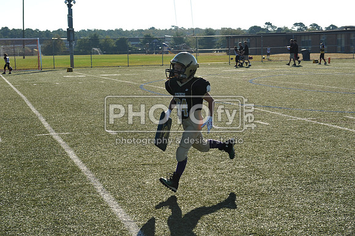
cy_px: 118
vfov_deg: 19.4
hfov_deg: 28.9
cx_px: 178
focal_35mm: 70
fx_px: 690
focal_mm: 70
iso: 200
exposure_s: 1/400
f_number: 8
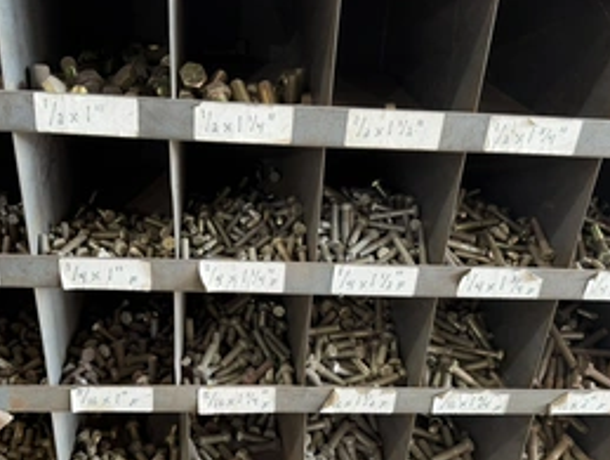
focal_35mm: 37
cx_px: 264
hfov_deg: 49.9
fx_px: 653
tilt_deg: -29.0
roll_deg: -5.5
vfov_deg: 38.3
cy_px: 304
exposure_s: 1/60
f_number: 1.78
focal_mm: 6.76
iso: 160
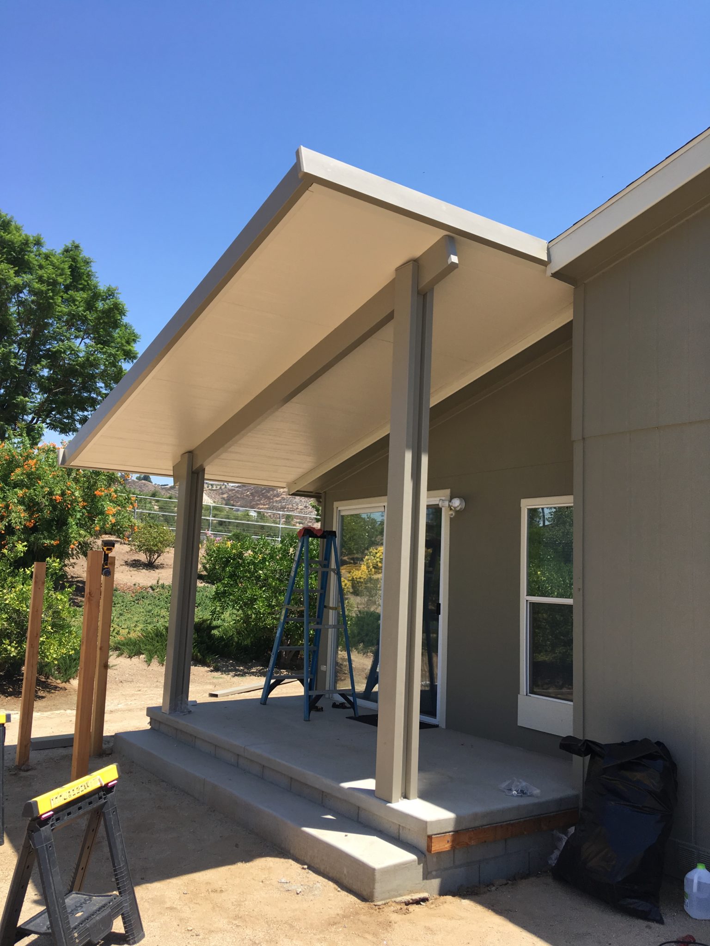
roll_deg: -2.4
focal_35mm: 29
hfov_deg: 48.2
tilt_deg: +5.8
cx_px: 355
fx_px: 793
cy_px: 473
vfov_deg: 61.7
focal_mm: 4.15
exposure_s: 1/999
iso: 25
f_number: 2.2
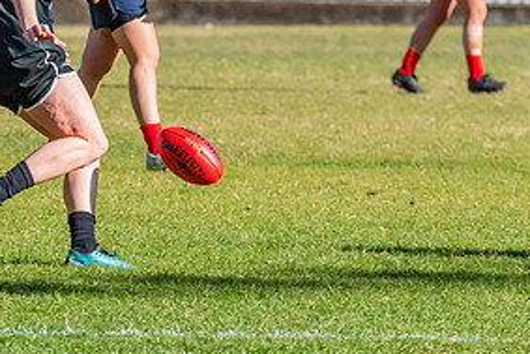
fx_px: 10605
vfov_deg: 1.9
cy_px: 76
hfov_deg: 2.9
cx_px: 92
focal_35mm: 720
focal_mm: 250
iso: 800
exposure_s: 1/1600
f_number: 8
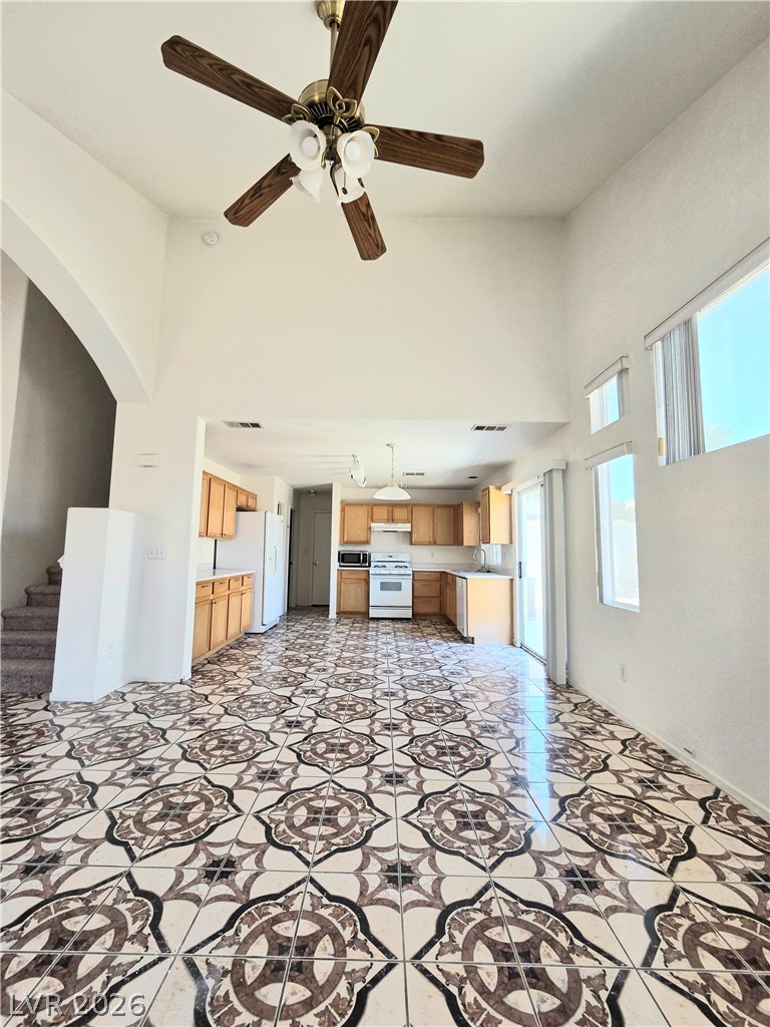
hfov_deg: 89.9
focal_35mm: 13
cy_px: 514
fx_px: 386
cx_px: 385
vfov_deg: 106.2
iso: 80
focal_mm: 2.2
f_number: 2.2
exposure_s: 1/120
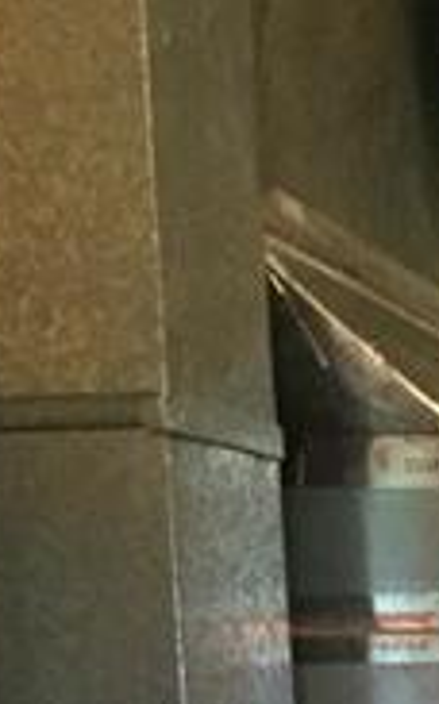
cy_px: 1223
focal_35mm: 138
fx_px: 2648
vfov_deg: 13.7
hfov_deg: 8.6
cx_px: 1051
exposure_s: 1/24
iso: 200
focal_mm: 3.3
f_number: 2.4
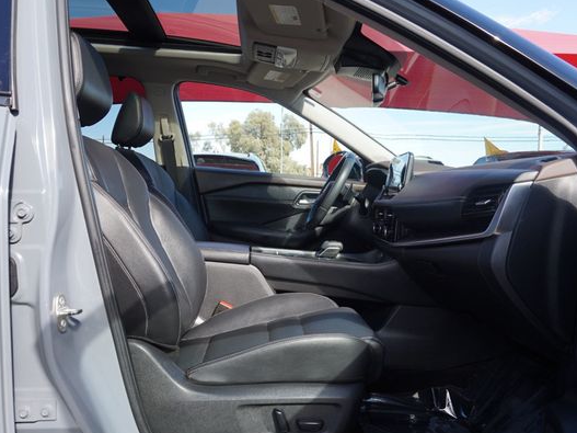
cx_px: 285
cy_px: 227
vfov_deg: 49.7
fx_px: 467
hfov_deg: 63.5
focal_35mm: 28
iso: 100
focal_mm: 16
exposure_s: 1/80
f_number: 6.3
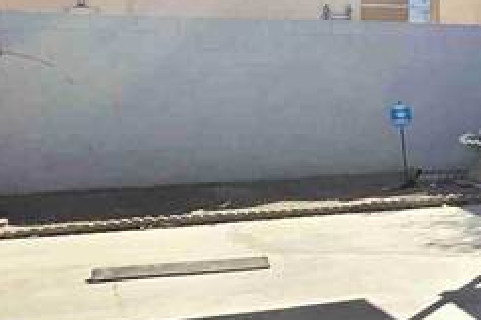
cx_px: 674
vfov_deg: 18.6
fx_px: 975
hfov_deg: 23.5
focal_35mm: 73
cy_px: 85
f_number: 2.2
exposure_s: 1/2737
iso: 50
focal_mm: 2.2
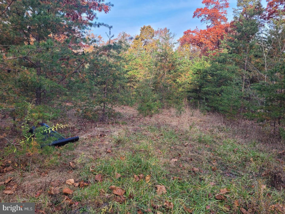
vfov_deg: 53.1
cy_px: 107
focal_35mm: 26
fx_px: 214
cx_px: 142
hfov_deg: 67.3
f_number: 1.8
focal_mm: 5.4
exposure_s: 1/487
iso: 40
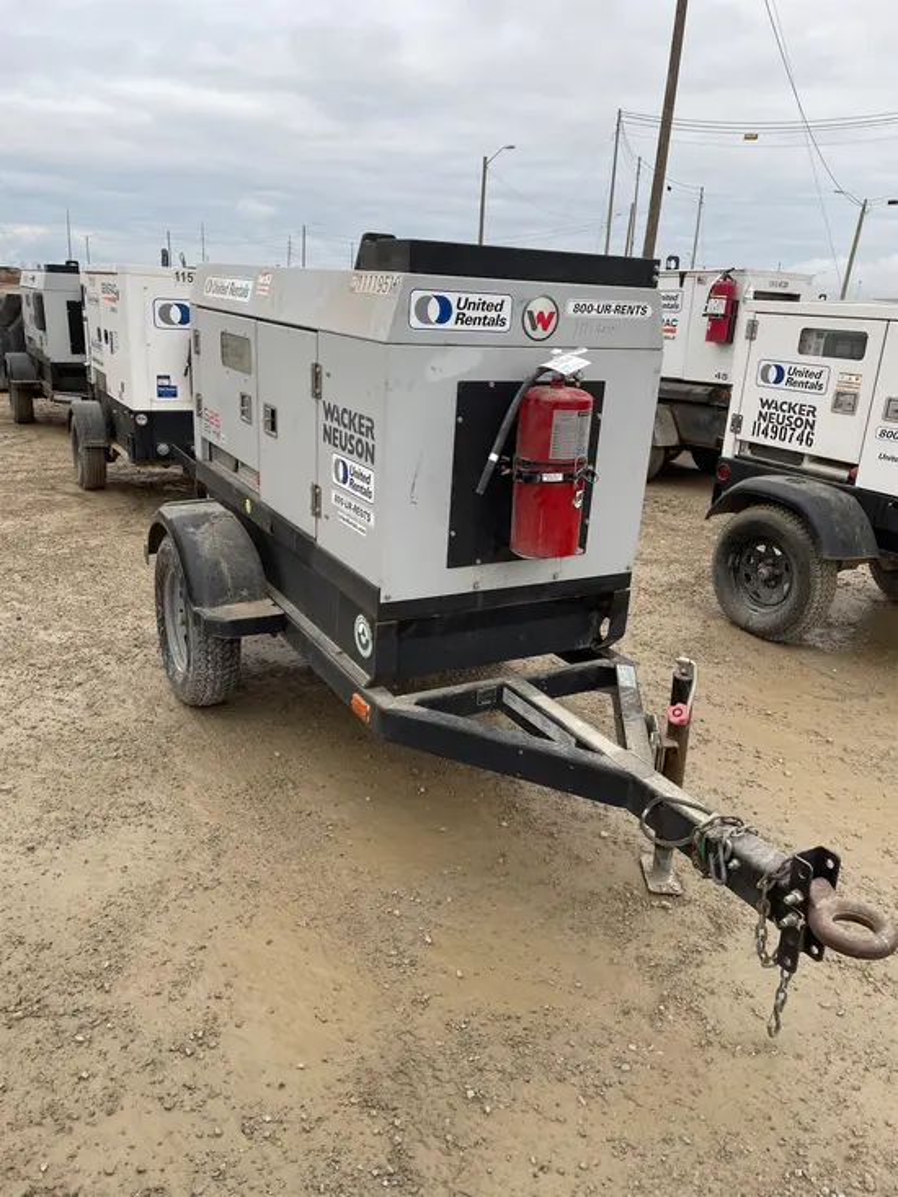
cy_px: 598
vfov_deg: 67.3
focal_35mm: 26
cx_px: 449
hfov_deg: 53.1
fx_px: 899
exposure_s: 1/367
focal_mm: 4.2
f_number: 1.6
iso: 32
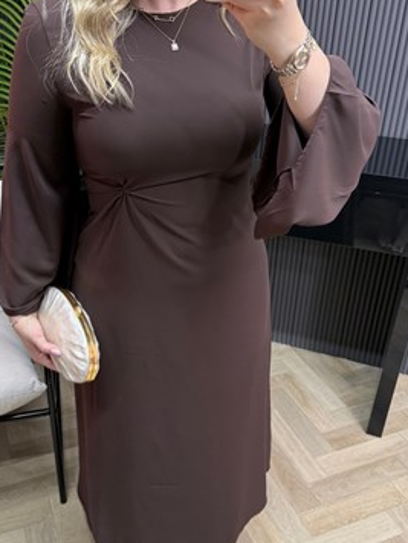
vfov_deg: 51.2
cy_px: 299
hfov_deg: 39.7
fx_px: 565
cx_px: 186
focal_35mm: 36
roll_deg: +0.2
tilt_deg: -38.2
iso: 320
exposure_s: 1/50
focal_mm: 6.76
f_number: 1.78
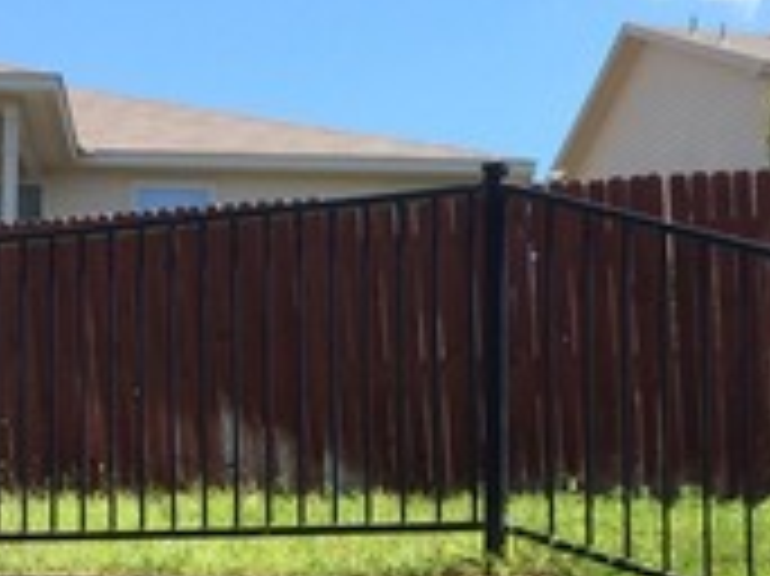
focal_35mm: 87
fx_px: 1934
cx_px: 288
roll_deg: -0.6
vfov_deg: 16.6
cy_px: 558
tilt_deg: +5.4
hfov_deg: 22.5
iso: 32
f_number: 2.2
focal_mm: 4.15
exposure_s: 1/1053
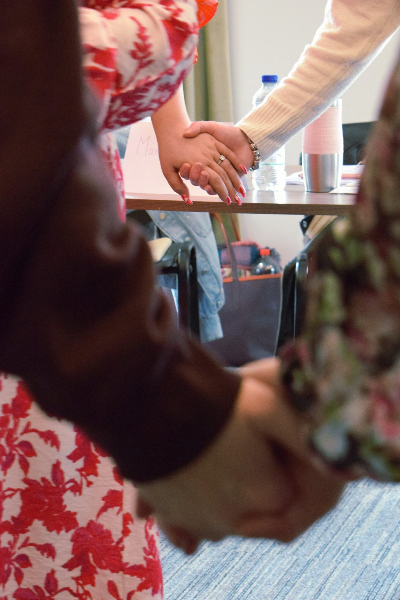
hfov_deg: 16.6
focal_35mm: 82
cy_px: 300
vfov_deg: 24.6
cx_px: 200
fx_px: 1375
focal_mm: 55
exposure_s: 1/30
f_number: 5.6
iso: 6400
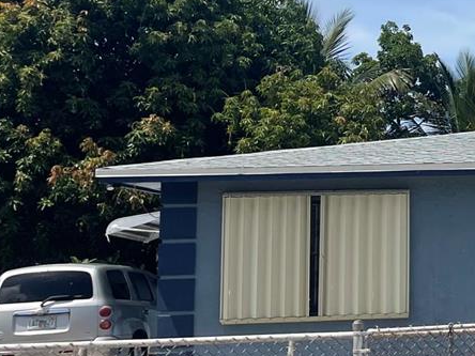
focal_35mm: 90
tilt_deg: +6.1
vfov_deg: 16.4
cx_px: 809
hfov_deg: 18.1
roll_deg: +1.7
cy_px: 121
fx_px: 1235
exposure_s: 1/4902
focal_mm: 5.1
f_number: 1.6
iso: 32
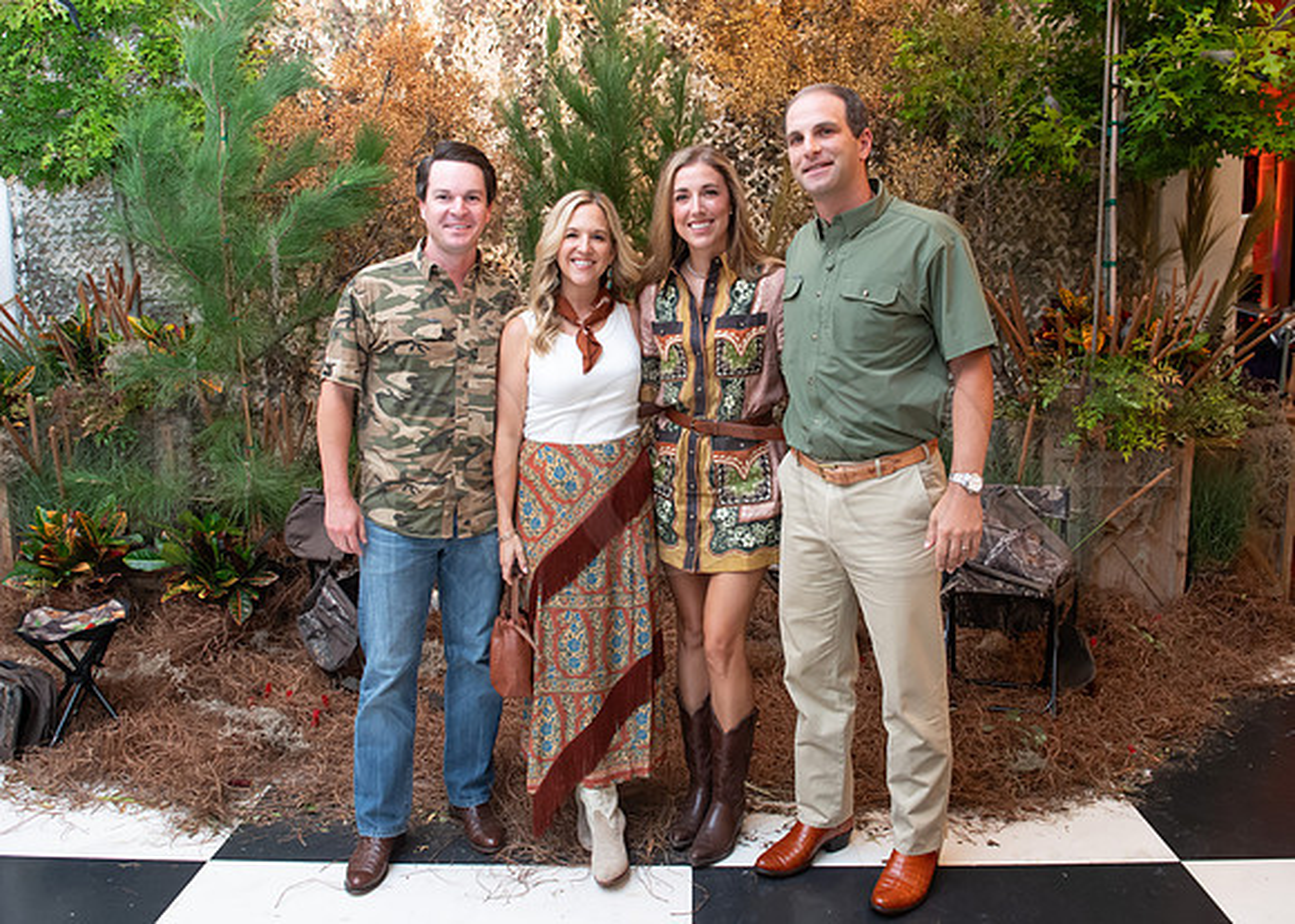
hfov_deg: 64.7
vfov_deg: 48.7
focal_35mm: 28
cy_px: 435
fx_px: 1022
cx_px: 685
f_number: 5
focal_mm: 24
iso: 3200
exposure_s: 1/100
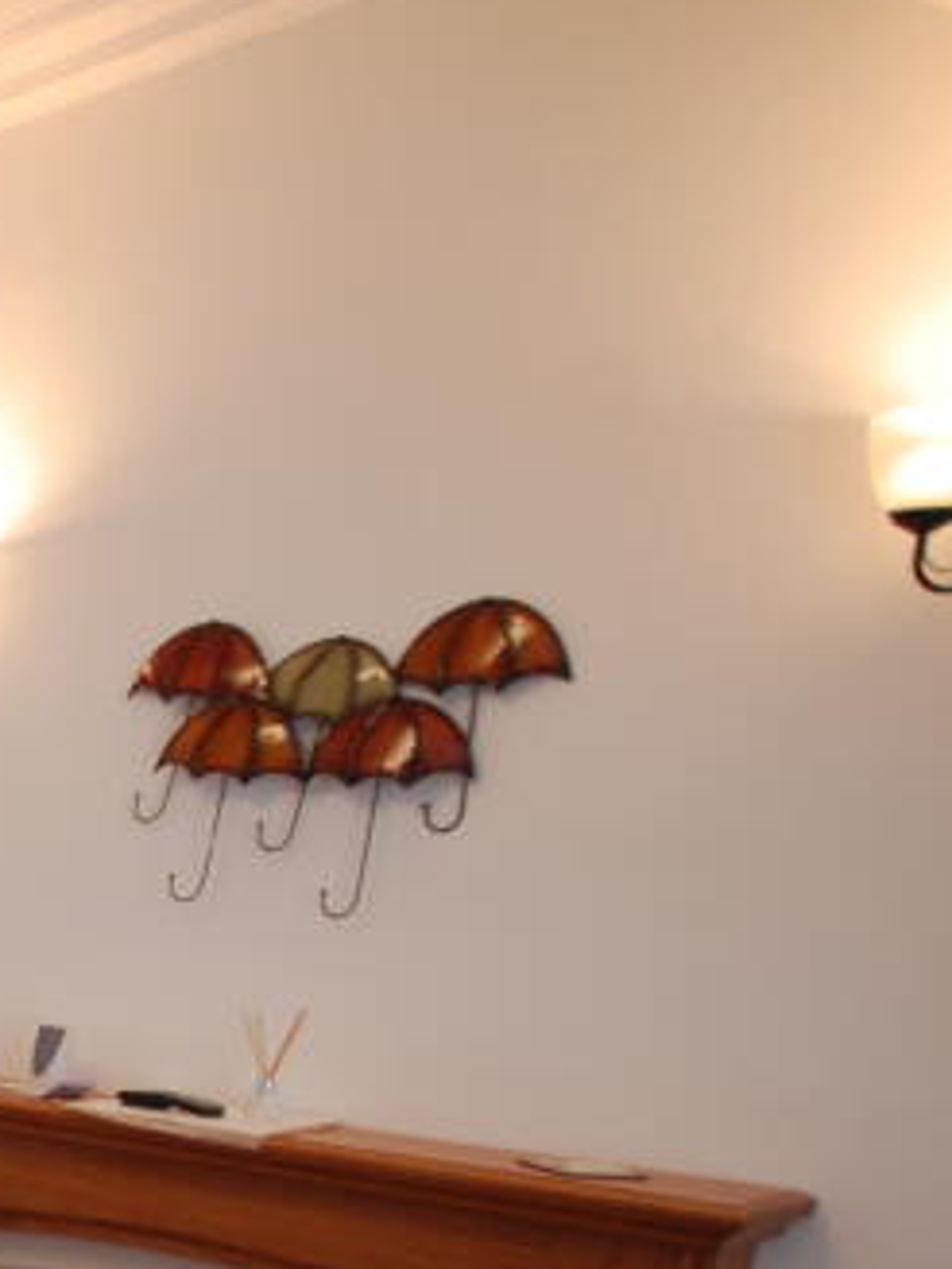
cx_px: -739
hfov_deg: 21.6
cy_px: 1228
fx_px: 1650
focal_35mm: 45
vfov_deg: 38.1
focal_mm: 10
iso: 450
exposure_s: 1/30
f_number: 4
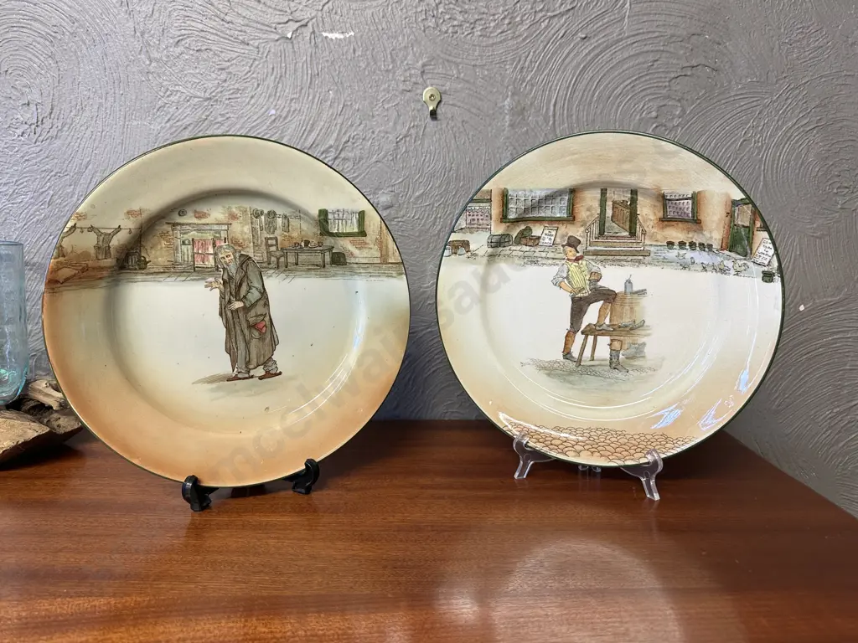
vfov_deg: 56.8
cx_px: 429
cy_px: 322
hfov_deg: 71.6
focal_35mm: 24
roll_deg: +0.7
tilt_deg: -8.7
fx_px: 595
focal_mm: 6.86
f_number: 1.78
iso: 125
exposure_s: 1/100
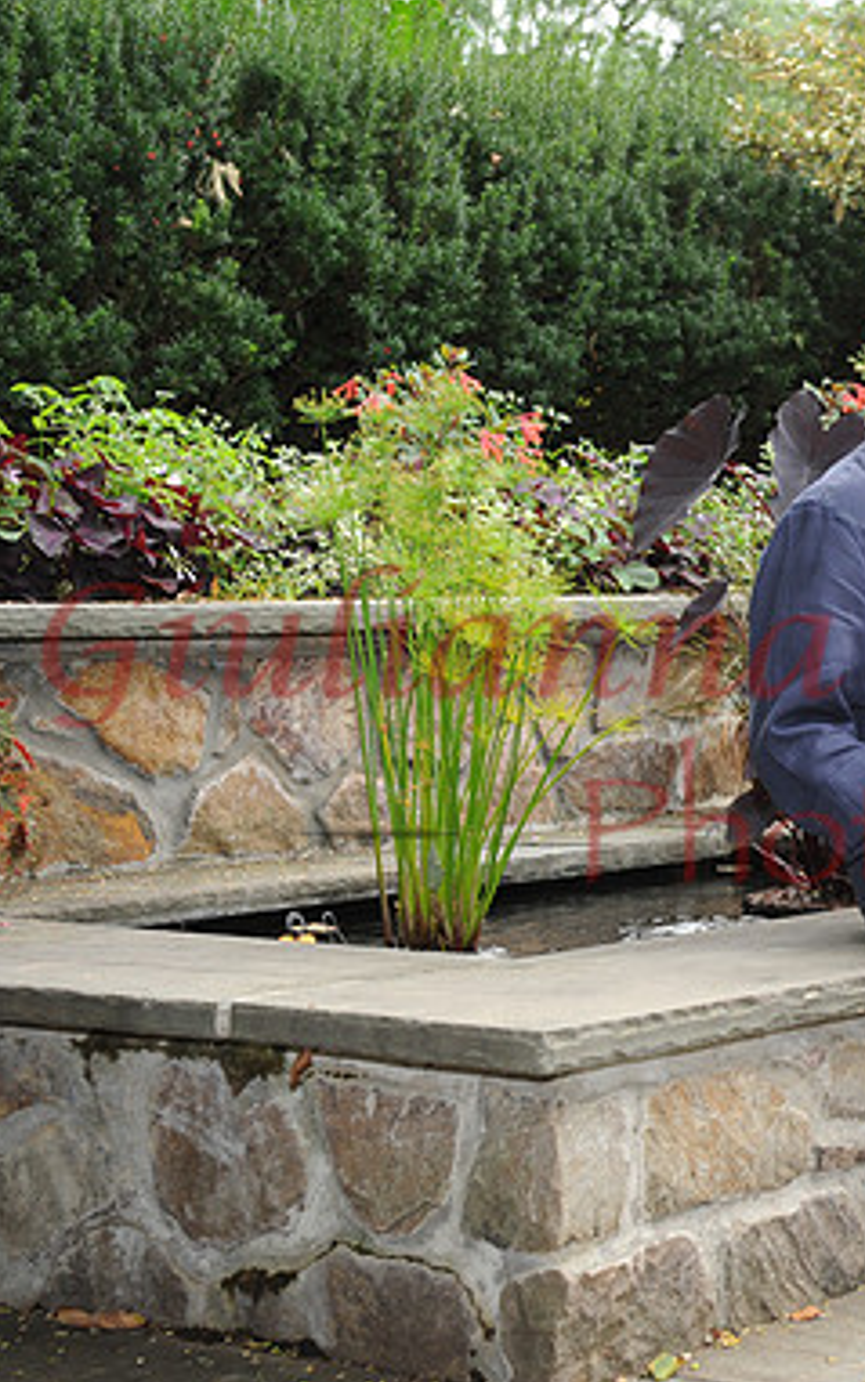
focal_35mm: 85
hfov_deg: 14.9
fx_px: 3204
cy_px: 695
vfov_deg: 24.4
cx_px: 1039
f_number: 6.3
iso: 500
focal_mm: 55
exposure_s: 1/80
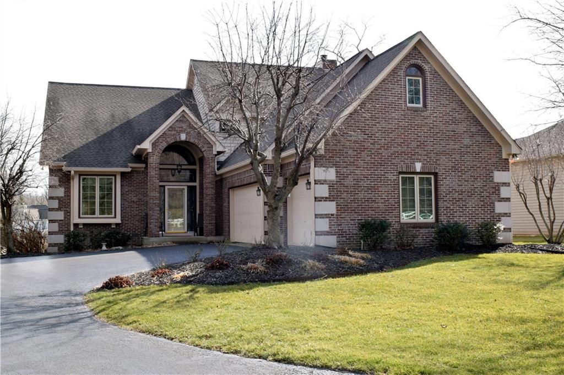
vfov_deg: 33.0
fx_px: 634
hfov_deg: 47.9
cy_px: 188
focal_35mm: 40
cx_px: 282
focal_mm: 27
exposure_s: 1/200
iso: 800
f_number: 18
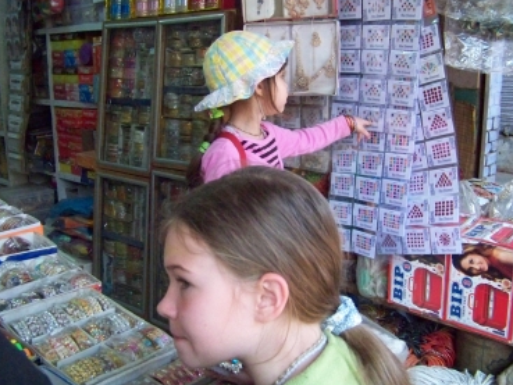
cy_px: 188
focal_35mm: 39
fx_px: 578
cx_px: 246
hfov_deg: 47.8
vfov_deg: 36.8
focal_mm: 5.85
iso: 1000
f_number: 2.8
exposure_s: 1/500
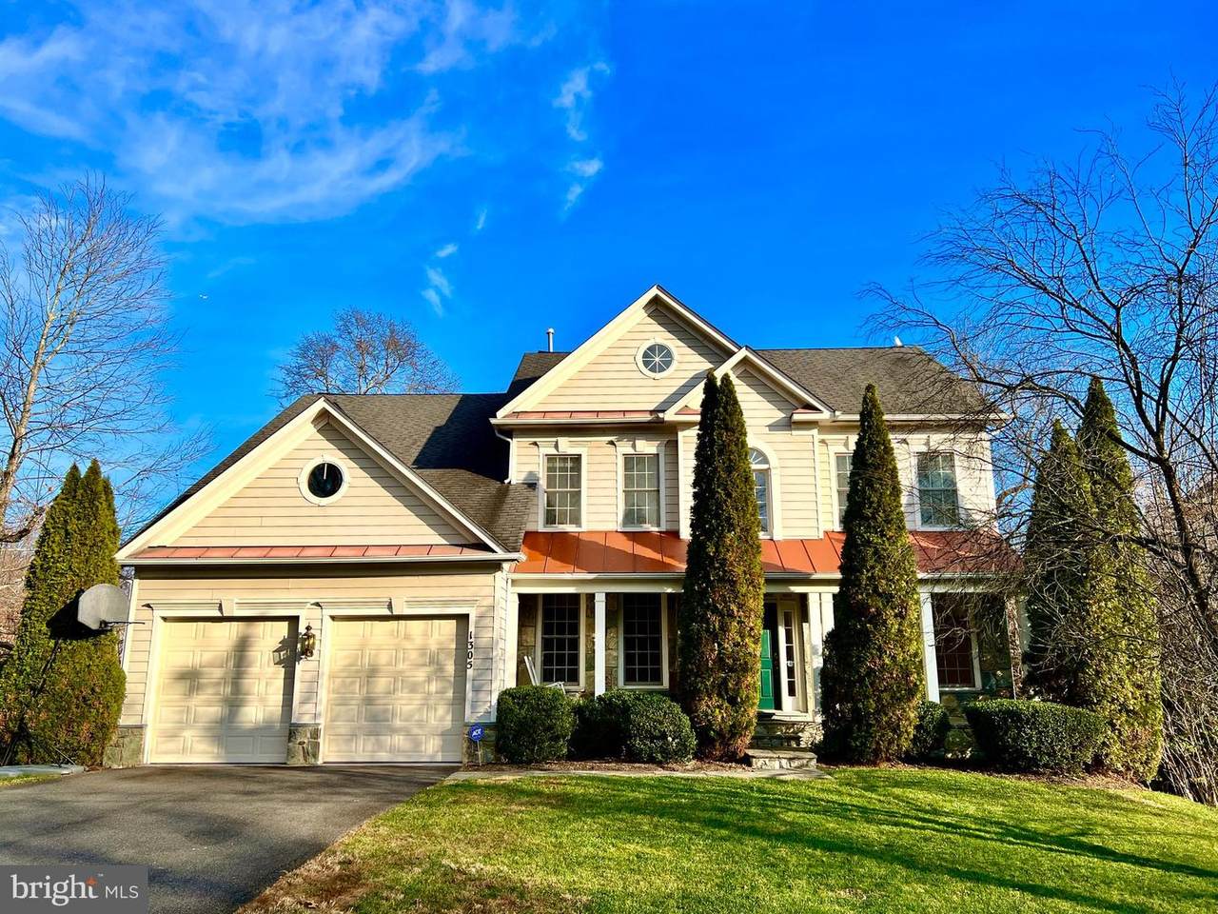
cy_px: 457
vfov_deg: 53.1
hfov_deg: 67.3
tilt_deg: +12.9
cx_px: 609
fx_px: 915
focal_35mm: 26
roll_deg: +1.6
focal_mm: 5.7
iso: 50
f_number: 1.5
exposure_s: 1/3571
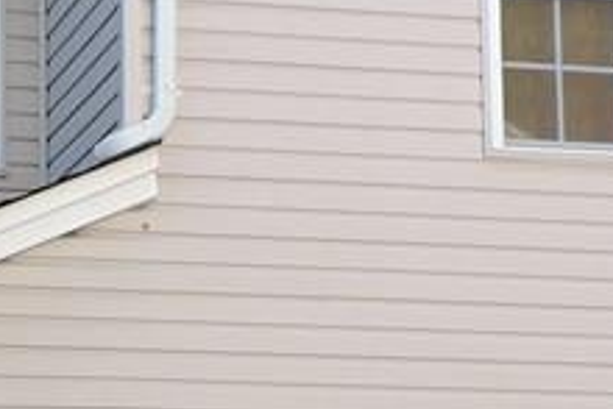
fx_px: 1976
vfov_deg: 11.5
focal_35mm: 116
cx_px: -150
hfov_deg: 16.8
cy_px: 543
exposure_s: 1/320
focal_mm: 4.3
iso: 100
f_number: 3
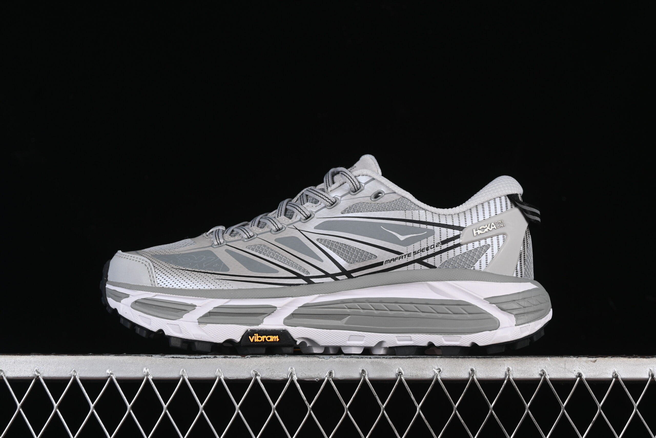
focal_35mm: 75
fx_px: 1367
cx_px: 328
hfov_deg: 27.0
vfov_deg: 18.2
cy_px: 219
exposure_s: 1/80
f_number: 8
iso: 160
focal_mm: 50
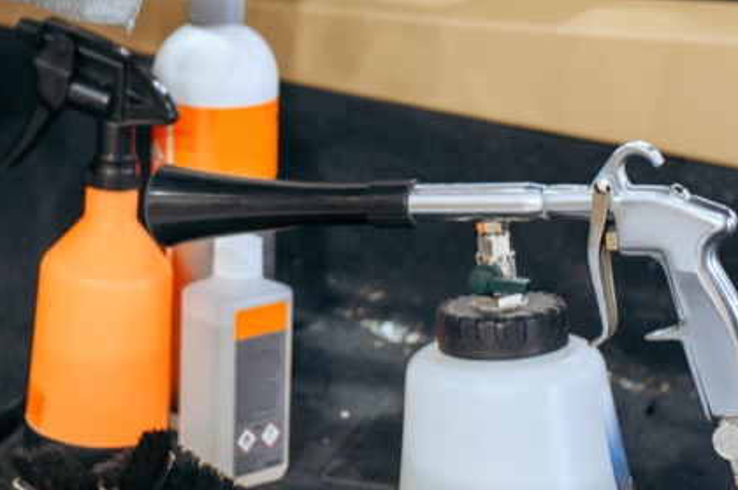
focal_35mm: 100
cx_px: 177
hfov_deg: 20.3
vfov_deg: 13.4
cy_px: -46
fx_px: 2048
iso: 400
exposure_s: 1/90
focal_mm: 35
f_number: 2.8
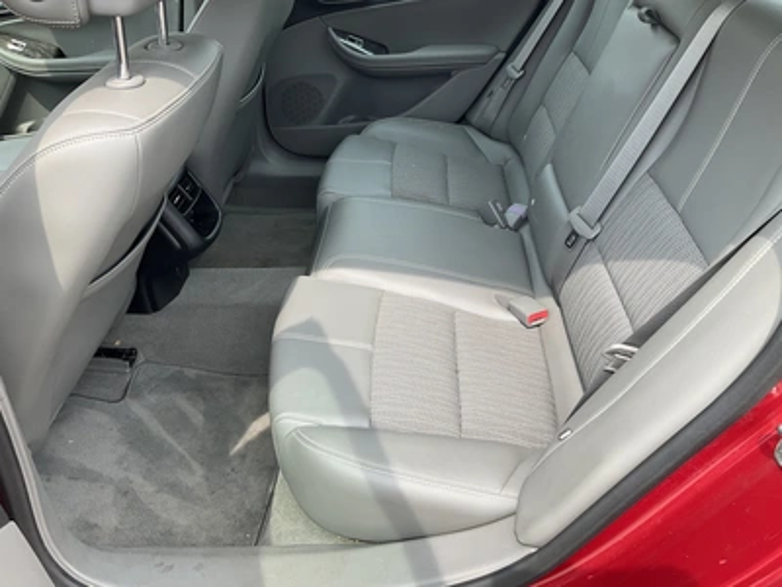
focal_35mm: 29
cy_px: 294
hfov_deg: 61.7
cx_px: 391
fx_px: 655
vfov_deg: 48.2
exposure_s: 1/211
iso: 20
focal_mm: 3
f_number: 1.8
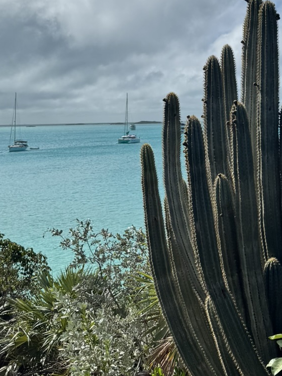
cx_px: 188
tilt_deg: +1.4
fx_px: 706
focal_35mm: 65
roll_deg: +1.2
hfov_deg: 22.5
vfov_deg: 29.5
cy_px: 106
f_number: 1.78
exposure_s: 1/12346
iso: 64
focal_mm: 6.76
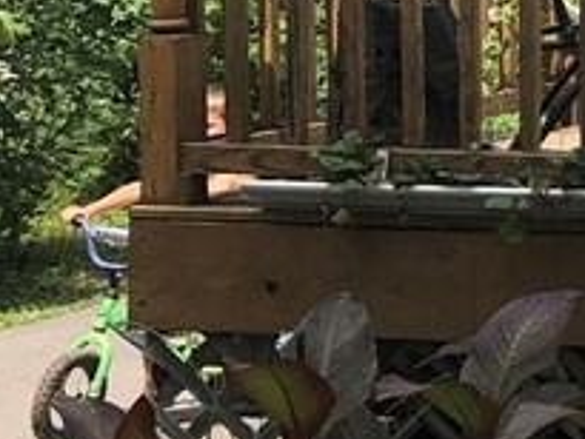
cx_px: 1413
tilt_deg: -0.5
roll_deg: -0.8
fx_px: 2367
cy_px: -20
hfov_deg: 11.6
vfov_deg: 10.5
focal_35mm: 140
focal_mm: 3.99
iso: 20
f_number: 1.8
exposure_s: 1/1043
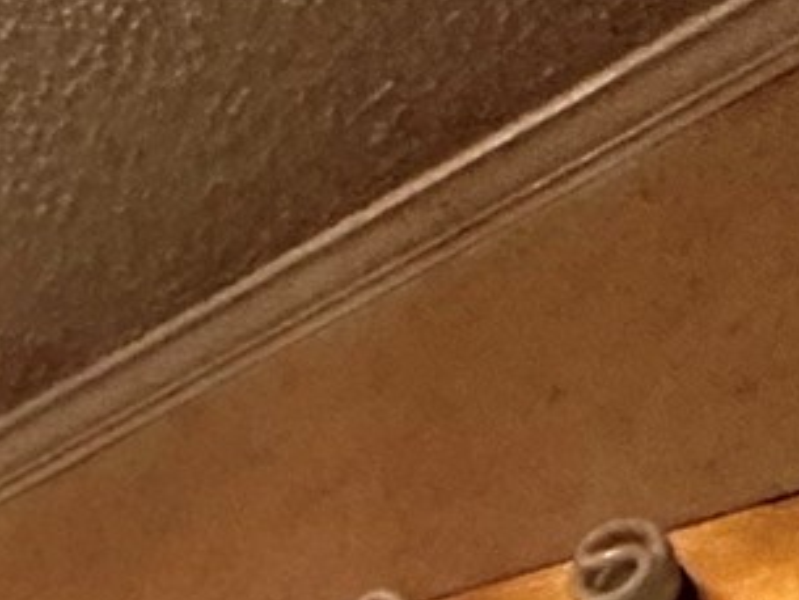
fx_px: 2171
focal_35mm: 94
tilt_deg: -8.3
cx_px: -992
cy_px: 1998
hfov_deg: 15.0
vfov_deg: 9.8
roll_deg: -1.7
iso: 320
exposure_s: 1/60
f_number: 2.2
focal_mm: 2.22
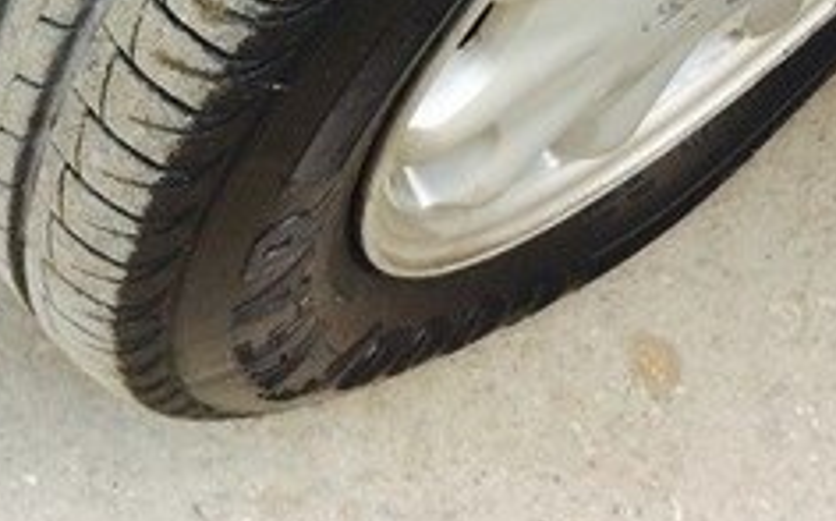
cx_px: 149
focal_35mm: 86
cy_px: -282
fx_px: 1958
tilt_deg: -48.5
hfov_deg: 23.7
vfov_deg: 14.1
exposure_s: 1/33
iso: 40
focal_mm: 4.15
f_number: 2.2
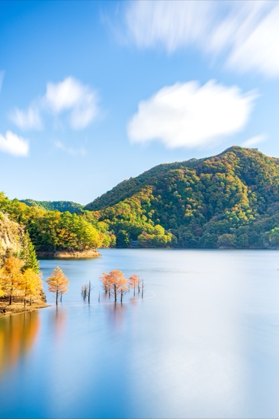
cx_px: 140
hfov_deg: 26.9
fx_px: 582
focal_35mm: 50
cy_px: 210
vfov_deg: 39.6
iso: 100
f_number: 8
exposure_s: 30
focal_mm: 50
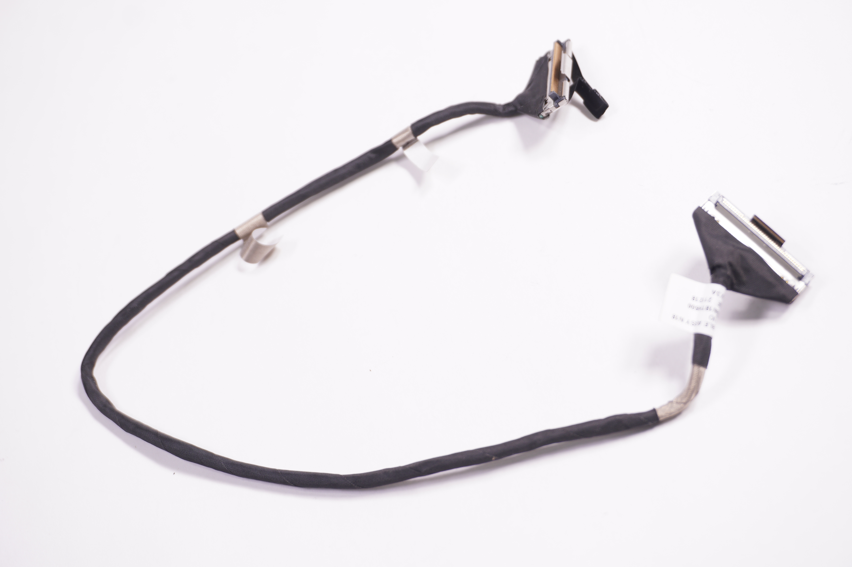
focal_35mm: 58
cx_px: 426
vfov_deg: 23.1
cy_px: 284
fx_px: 1383
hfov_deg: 34.2
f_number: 5.6
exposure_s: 1/40
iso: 100
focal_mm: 39
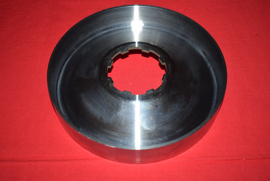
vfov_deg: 28.1
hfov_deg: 41.1
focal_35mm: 48
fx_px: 360
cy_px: 90
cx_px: 135
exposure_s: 1/200
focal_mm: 32
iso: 400
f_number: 5
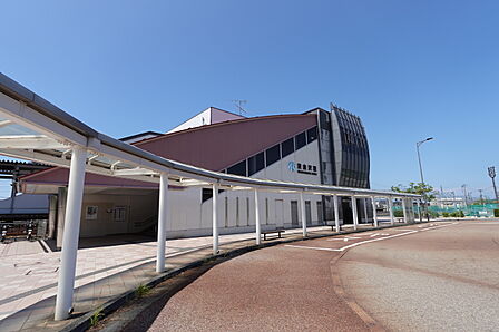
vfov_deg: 67.3
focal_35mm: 18
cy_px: 166
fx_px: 249
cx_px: 250
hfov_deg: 90.0
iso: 125
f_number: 4
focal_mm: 6.9
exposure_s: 1/125
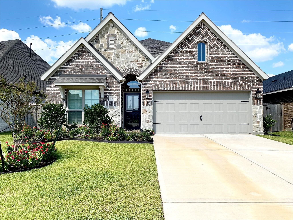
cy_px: 110
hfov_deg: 67.3
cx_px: 146
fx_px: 220
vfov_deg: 53.1
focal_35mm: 26
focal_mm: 4.25
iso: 32
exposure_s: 1/3040
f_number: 1.8
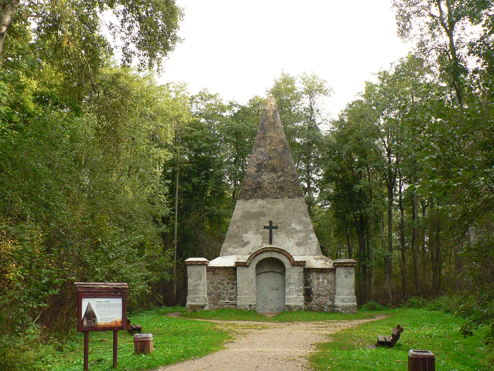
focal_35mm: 36
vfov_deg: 39.7
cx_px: 247
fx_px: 514
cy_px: 186
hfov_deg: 51.4
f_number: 4
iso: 200
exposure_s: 1/160
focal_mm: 6
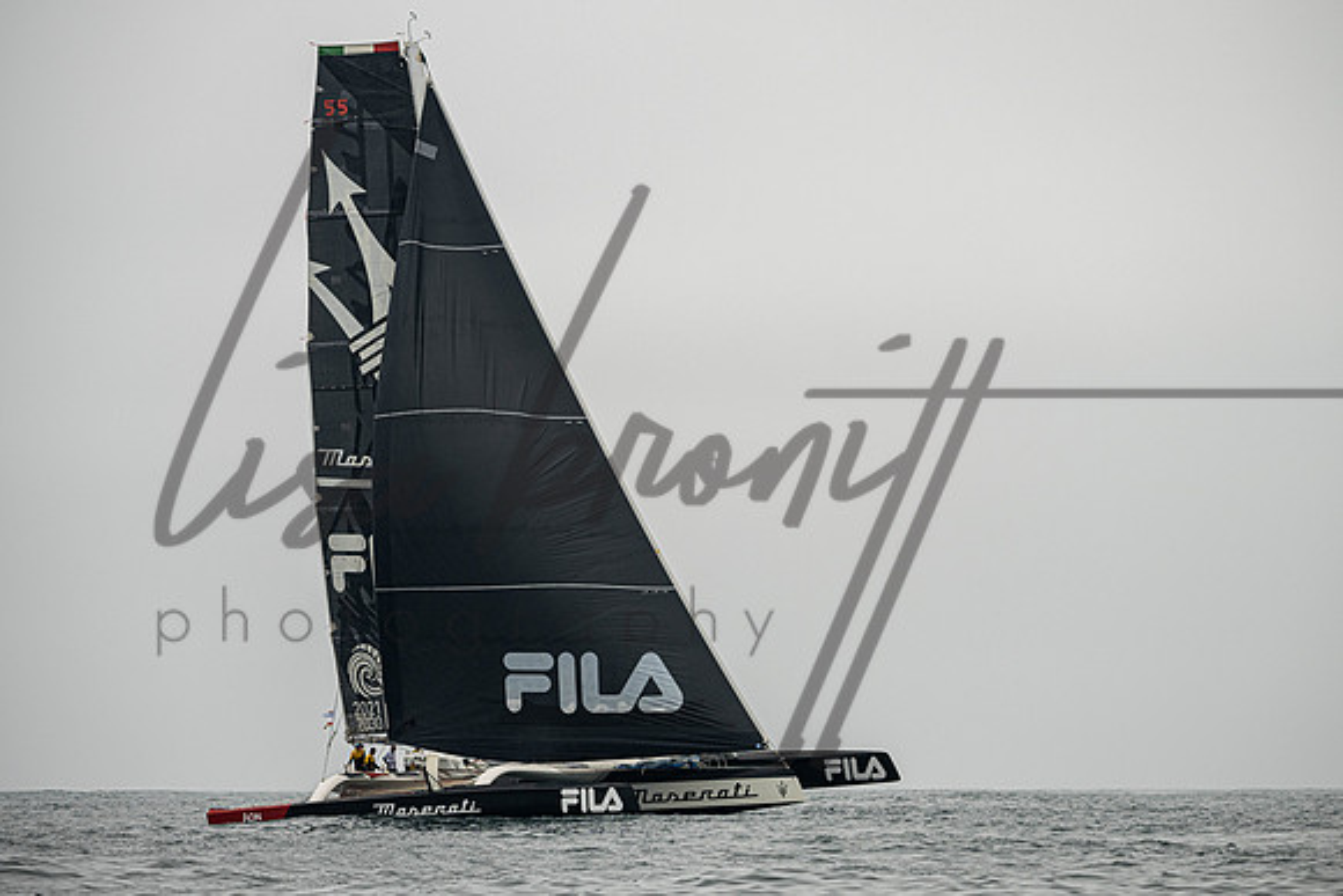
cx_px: 724
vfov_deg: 5.9
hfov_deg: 8.8
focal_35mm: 234
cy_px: 430
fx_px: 8734
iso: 500
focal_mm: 195
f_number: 5.6
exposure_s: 1/3200
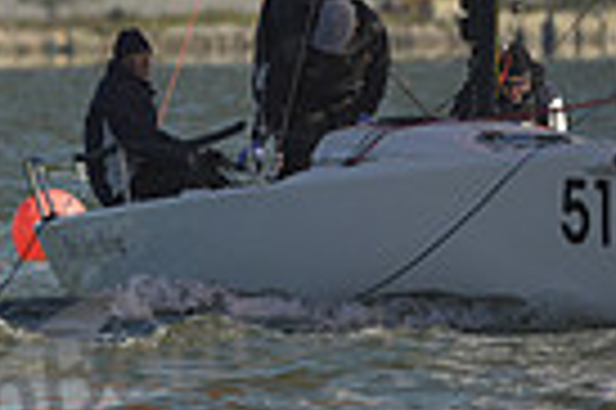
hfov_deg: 2.2
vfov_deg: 1.5
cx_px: -477
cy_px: 214
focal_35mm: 933
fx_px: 15946
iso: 200
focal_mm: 220
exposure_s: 1/4000
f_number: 4
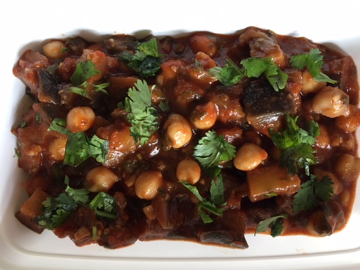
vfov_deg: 48.2
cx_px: 180
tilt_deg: -86.8
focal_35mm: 29
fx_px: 302
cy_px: 135
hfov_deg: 61.7
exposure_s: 1/15
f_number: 2.2
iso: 40
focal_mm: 4.15
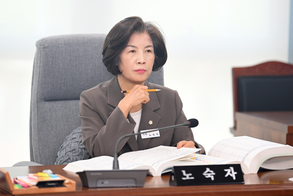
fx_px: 1221
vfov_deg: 9.1
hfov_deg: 13.7
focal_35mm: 150
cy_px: 98
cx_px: 146
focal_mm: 150
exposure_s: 1/250
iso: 640
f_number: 2.8
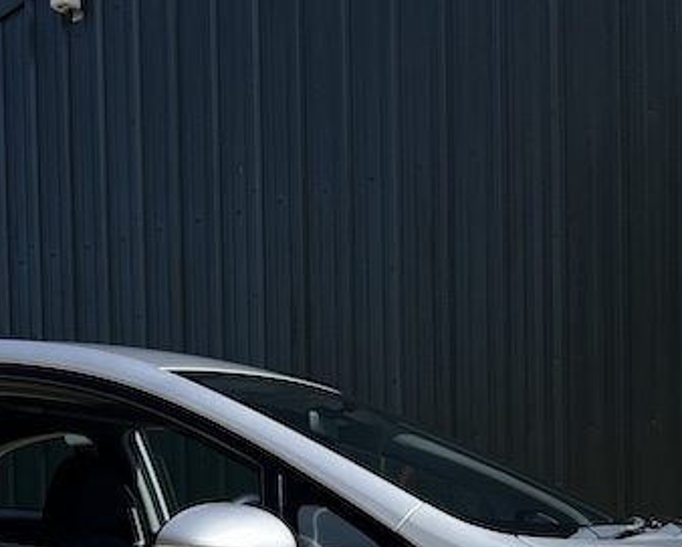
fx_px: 1515
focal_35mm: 75
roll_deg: +1.8
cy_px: 595
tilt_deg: -0.7
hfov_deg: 25.3
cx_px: 268
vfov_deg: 19.6
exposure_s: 1/2915
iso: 50
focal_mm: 5.7
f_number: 1.5
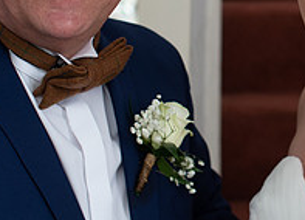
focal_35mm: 143
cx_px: 347
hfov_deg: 13.7
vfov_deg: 10.0
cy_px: 10
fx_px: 1243
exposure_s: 1/100
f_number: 2.8
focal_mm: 35
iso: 320
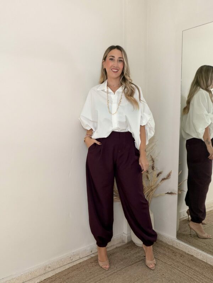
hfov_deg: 46.8
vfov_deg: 60.0
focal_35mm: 30
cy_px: 142
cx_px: 106
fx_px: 246
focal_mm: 2.71
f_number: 1.9
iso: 80
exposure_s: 1/61
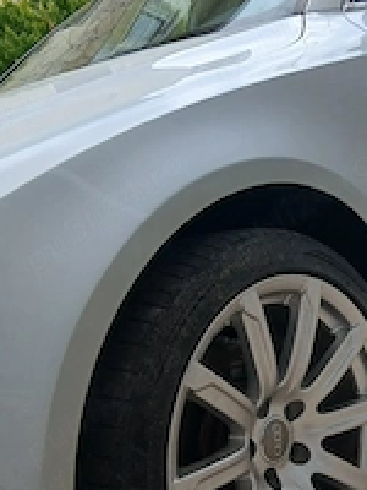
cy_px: 243
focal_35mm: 52
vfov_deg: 36.8
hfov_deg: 26.9
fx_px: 735
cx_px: 343
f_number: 1.8
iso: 20
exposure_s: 1/278
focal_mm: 3.98
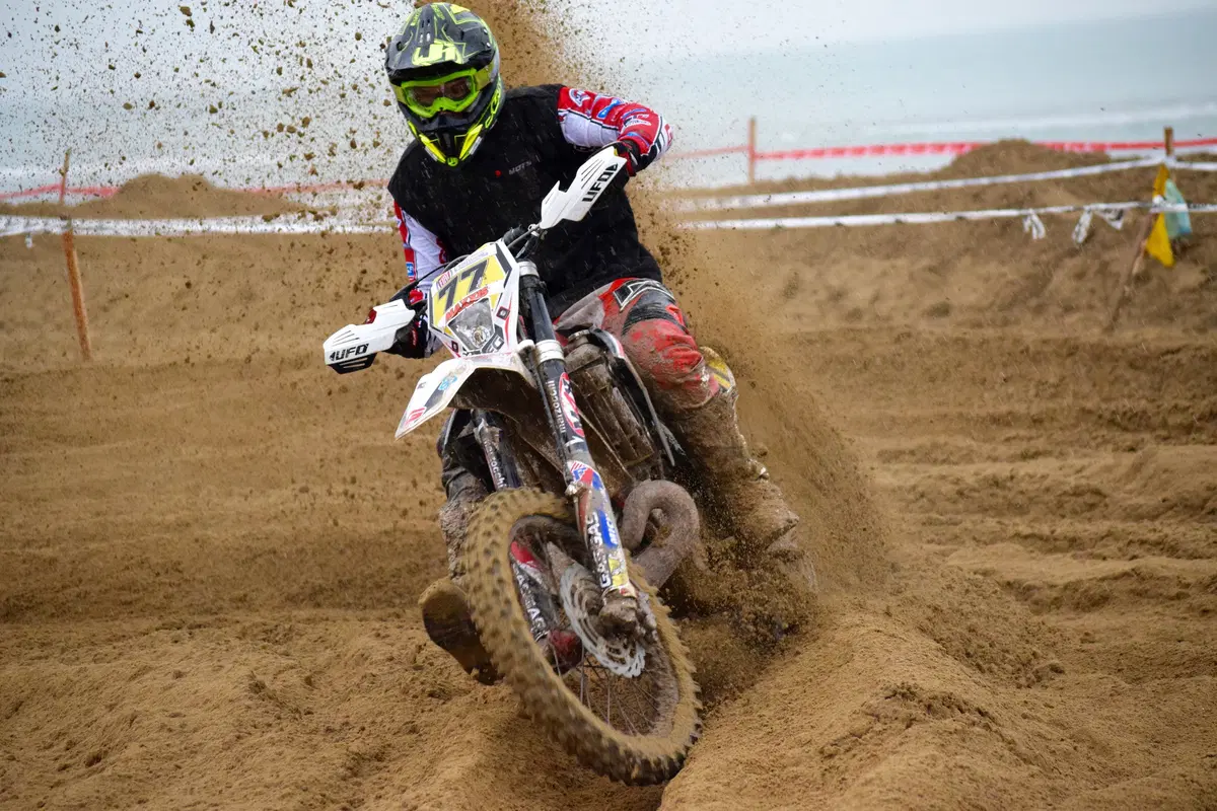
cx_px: 608
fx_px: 5172
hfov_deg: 13.4
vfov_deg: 9.0
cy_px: 406
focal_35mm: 153
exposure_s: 1/500
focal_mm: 102
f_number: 4.5
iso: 2800
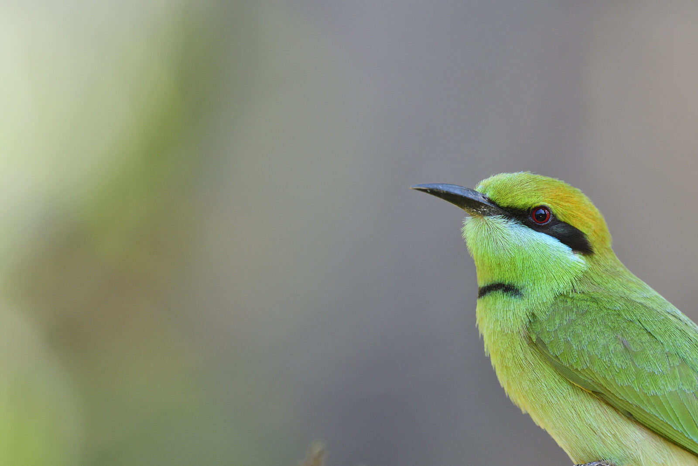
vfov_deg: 1.8
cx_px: 349
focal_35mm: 750
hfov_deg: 2.7
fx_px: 14542
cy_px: 233
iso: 1600
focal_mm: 500
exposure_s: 1/800
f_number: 6.3
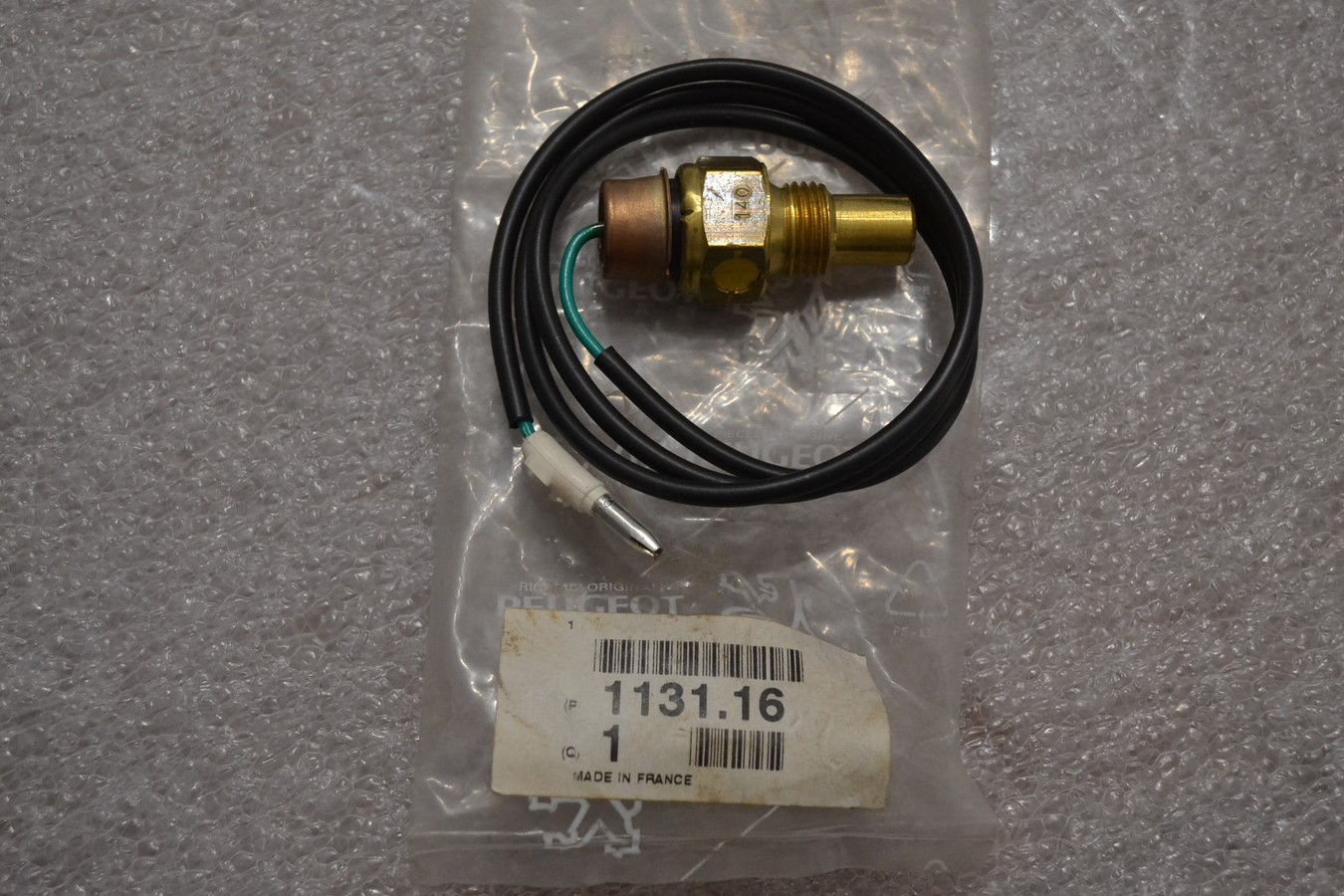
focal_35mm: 48
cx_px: 672
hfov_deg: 41.1
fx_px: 1792
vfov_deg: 28.1
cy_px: 448
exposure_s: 1/60
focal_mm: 32
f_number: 4.8
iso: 2000
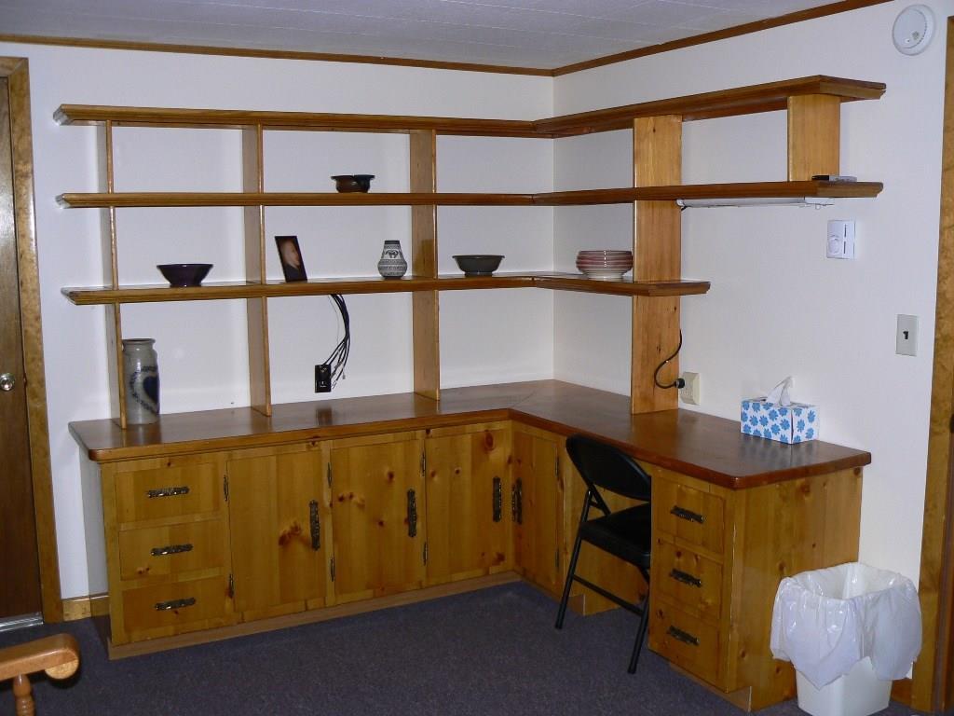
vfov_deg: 39.7
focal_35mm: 36
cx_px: 477
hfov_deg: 51.4
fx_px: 992
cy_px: 358
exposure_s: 1/30
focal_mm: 6
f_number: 2.8
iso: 100
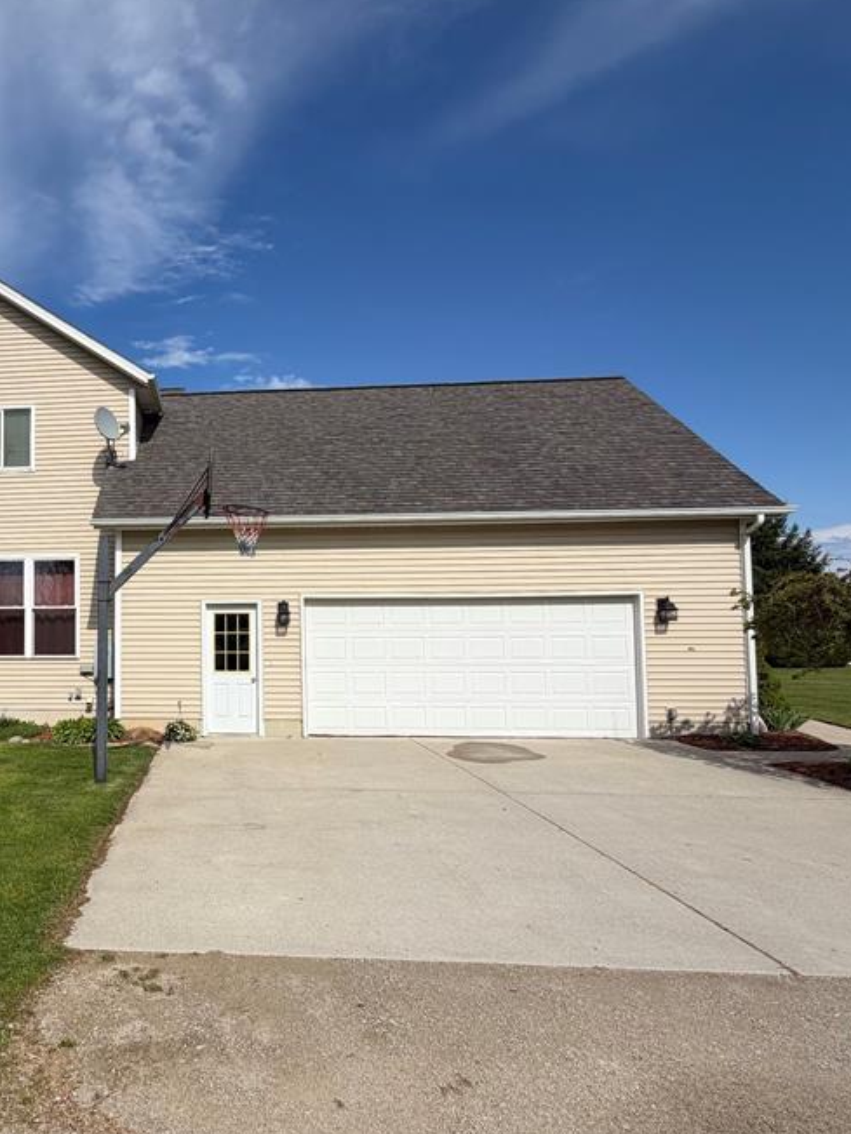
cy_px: 600
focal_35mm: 22
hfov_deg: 56.4
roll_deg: +0.8
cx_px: 164
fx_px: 721
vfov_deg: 76.3
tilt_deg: +4.0
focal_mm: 2.22
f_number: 2.2
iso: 20
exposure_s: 1/1312
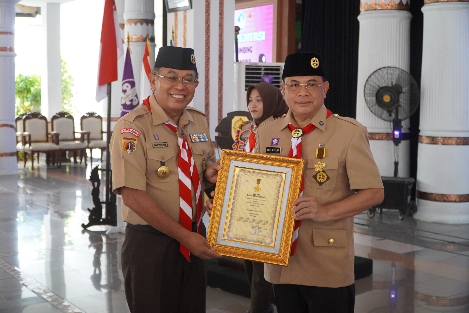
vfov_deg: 29.9
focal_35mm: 45
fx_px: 587
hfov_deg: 43.6
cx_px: 234
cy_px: 156
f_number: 4
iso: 2000
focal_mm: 30
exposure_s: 1/160
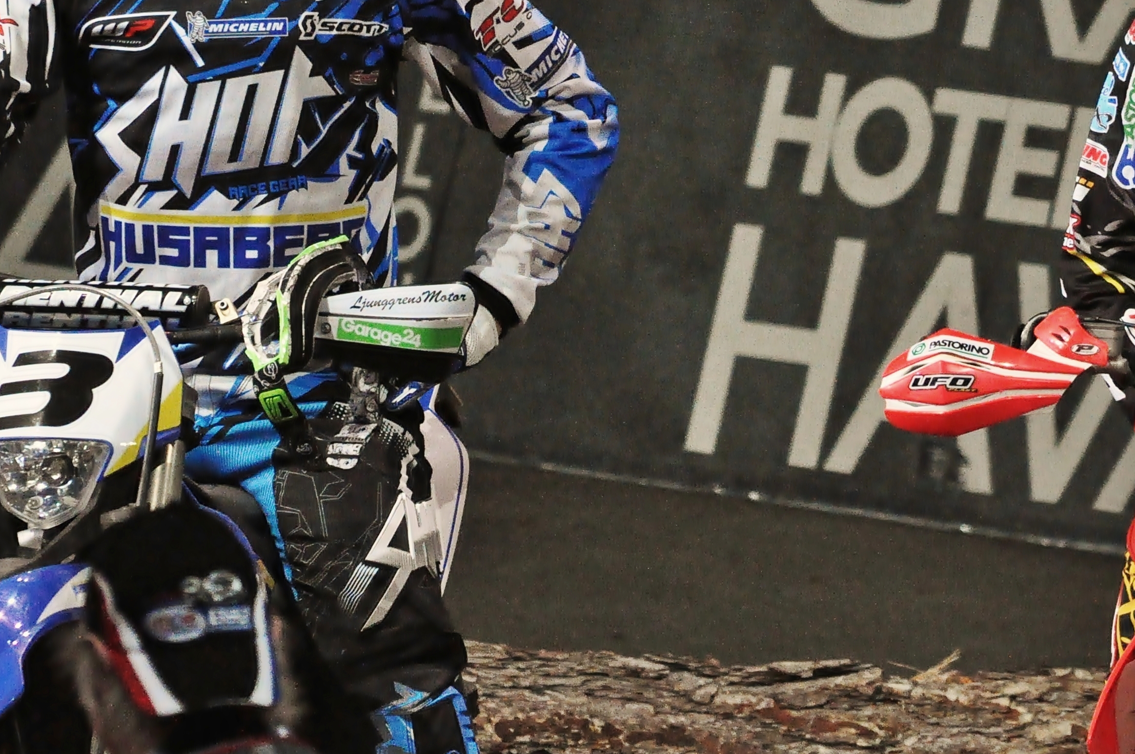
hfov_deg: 2.0
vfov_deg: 1.3
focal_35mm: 1051
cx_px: 714
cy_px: 171
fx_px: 33096
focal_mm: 380
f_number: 6.3
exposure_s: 1/500
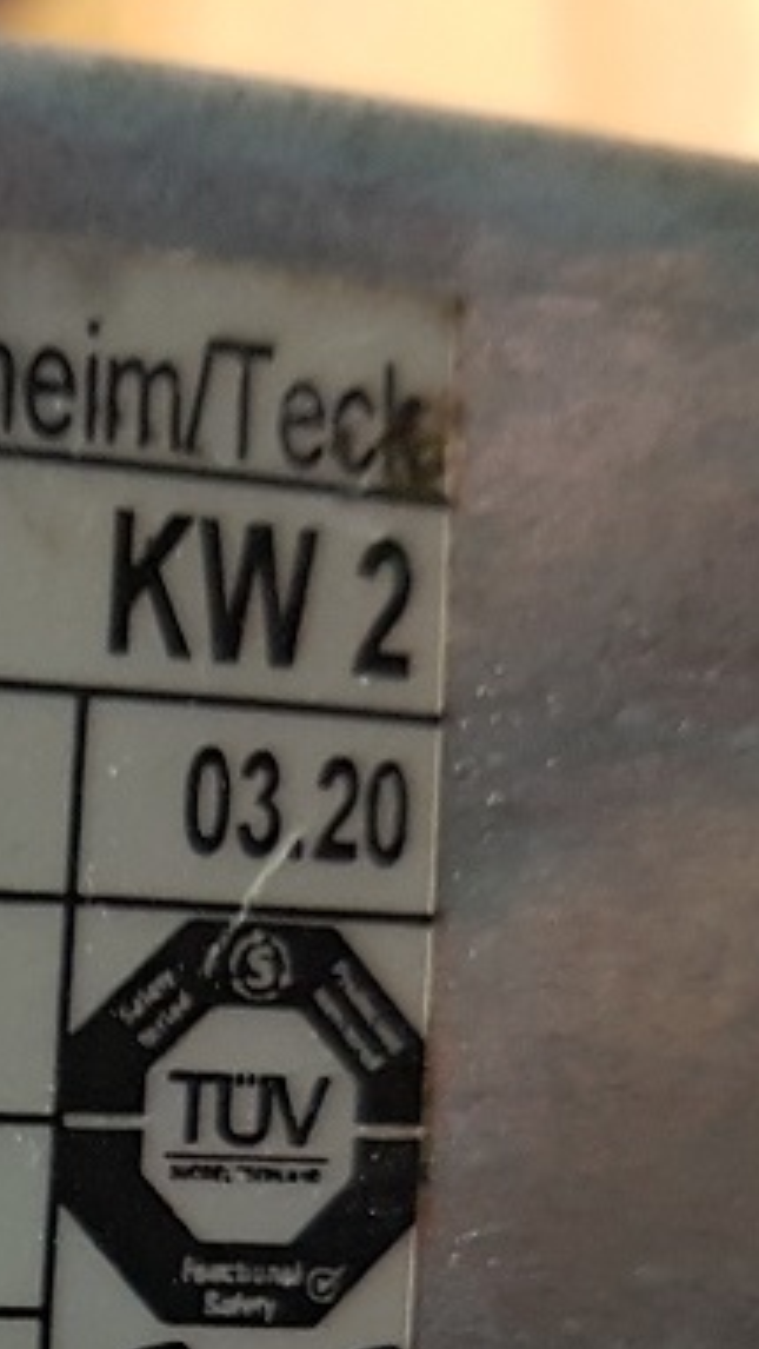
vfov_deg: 25.7
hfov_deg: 13.3
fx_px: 2825
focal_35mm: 79
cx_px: -745
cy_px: 1307
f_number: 1.7
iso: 160
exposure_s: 1/25
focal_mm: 4.2
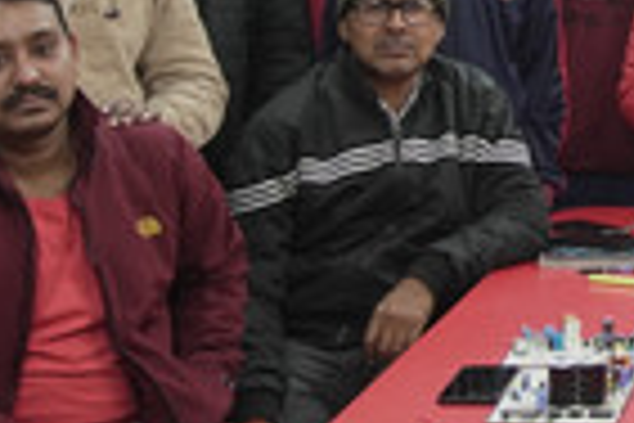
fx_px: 2254
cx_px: 850
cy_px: -124
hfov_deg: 15.2
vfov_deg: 10.5
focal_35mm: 128
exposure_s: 1/40
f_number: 5
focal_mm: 24
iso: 640
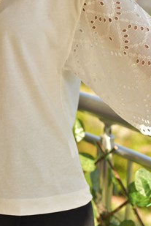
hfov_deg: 18.2
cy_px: 85
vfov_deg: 26.9
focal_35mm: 75
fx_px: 470
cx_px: 99
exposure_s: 1/8000
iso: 1600
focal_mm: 50
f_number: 3.5
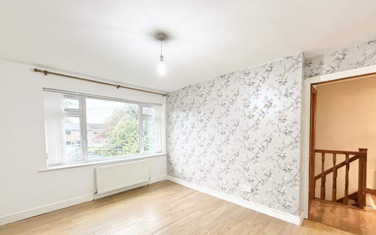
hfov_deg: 101.5
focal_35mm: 15
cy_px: 138
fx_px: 154
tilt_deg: -2.0
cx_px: 189
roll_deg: -1.0
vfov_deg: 74.1
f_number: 2.2
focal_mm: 2.22
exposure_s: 1/50
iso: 500
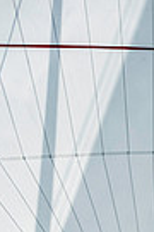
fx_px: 2778
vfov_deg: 4.7
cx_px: 223
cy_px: 345
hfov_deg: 3.2
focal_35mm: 433
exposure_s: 1/3200
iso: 320
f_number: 5
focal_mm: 130
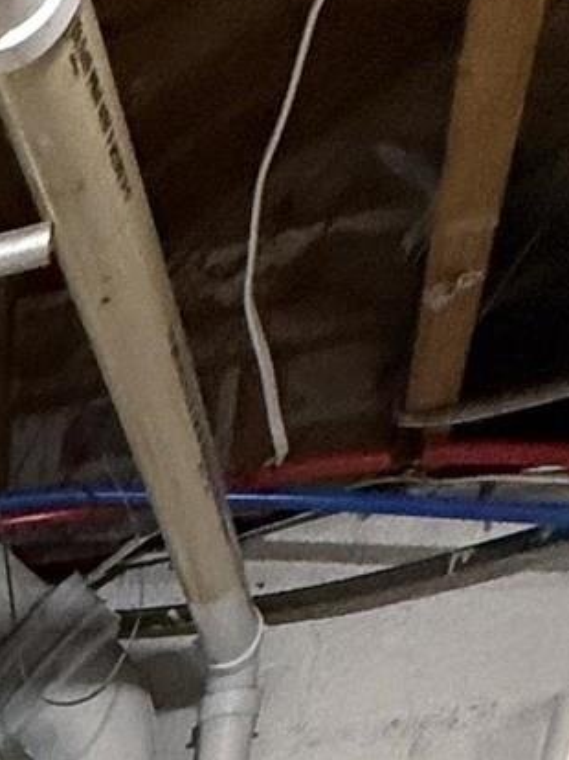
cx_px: -710
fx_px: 1711
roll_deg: +2.1
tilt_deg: -17.6
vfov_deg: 15.5
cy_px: 1764
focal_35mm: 78
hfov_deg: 14.2
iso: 400
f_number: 2.2
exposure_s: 1/60
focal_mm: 2.22
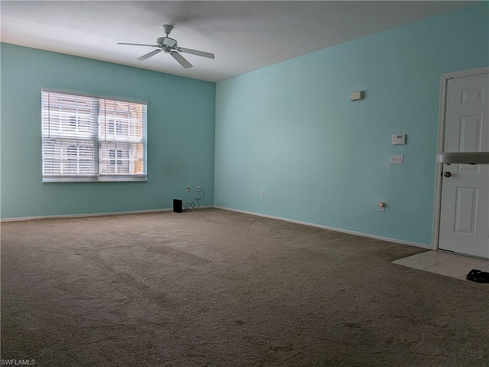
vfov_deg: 56.8
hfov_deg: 71.6
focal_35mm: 24
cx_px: 244
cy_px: 184
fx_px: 339
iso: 30
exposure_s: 1/1300
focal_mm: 4.53
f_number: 1.7
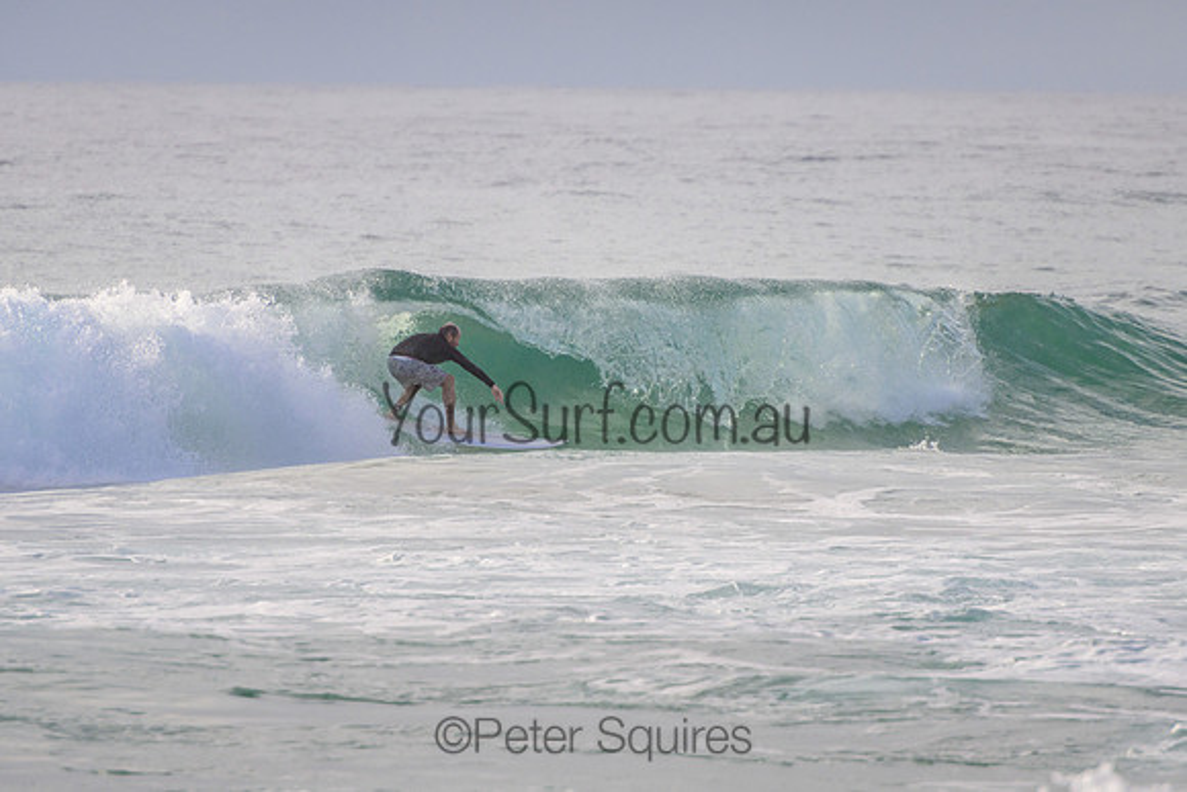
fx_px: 18144
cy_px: 329
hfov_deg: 3.7
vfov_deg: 2.5
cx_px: 639
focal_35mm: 550
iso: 360
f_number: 5.6
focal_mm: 400
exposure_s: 1/2000
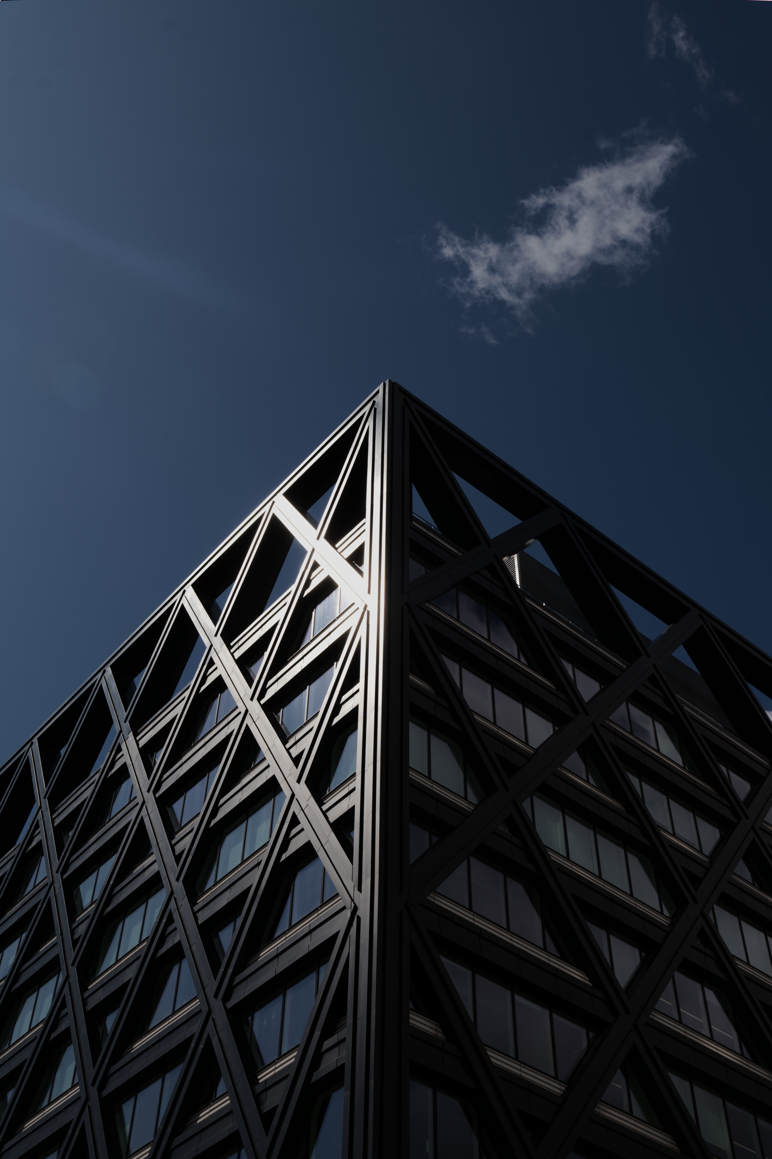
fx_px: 1352
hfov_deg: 31.9
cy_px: 580
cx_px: 386
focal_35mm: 42
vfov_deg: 46.4
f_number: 11
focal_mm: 42
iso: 100
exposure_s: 1/320
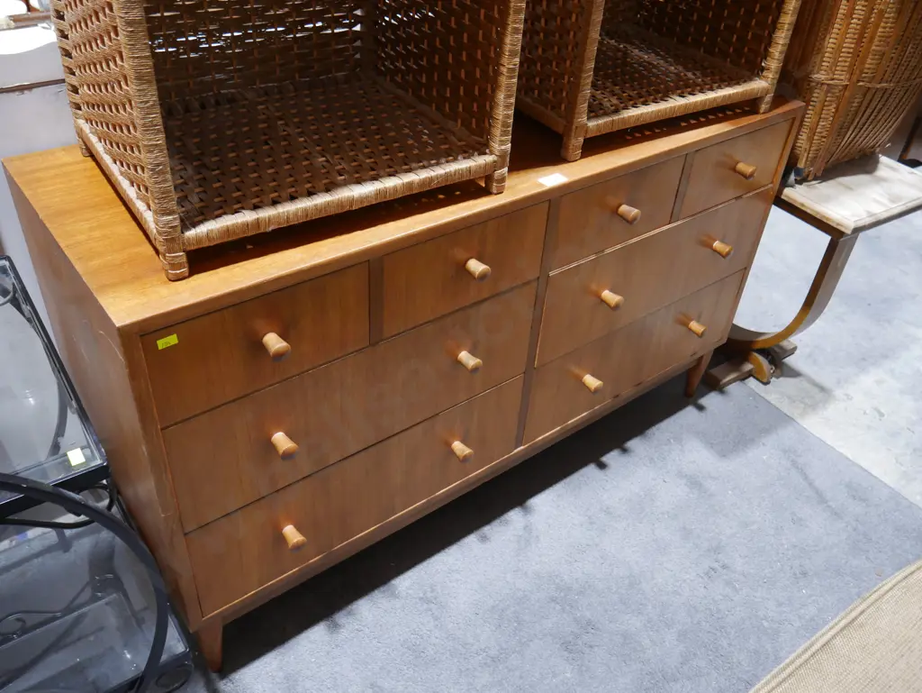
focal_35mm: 28
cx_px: 461
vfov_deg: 49.8
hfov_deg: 63.4
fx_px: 746
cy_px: 346
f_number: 4
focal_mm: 14
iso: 1000
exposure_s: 1/60
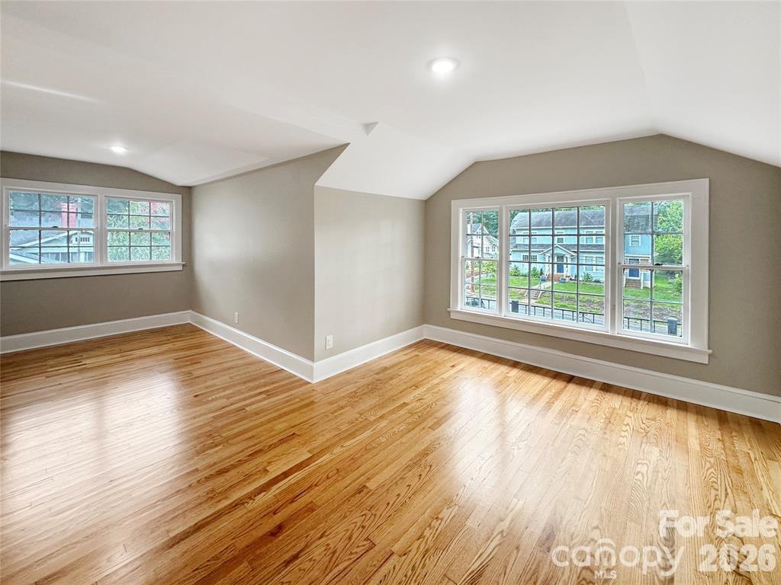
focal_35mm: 14
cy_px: 292
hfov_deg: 102.1
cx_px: 390
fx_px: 316
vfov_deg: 85.7
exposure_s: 1/120
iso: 160
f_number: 2.2
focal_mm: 2.22
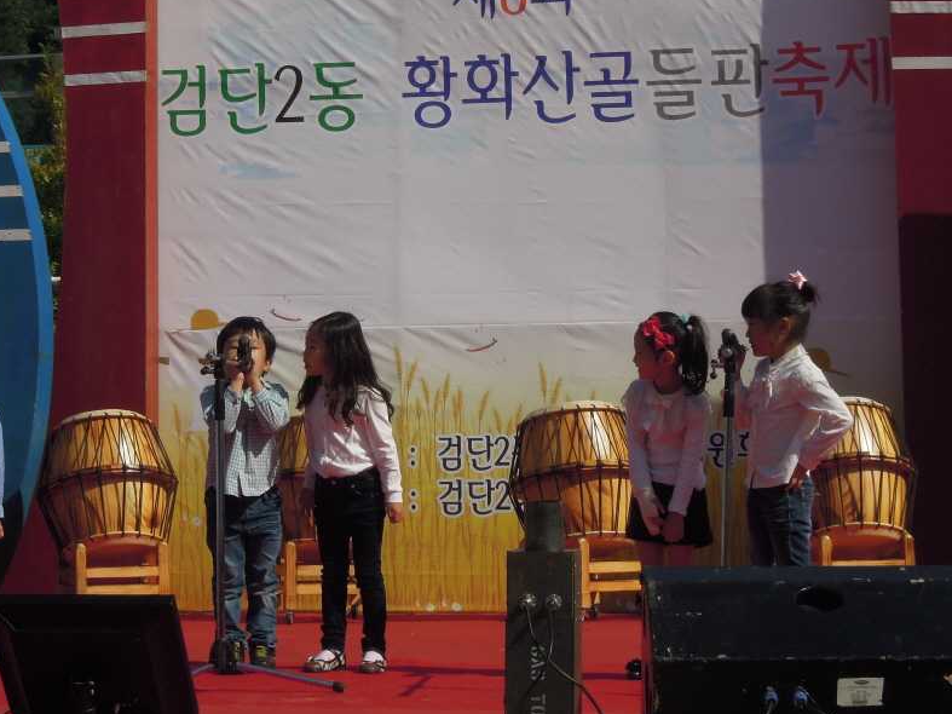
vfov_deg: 13.9
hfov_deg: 18.5
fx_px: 2915
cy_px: 243
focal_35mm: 106
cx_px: 370
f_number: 5.9
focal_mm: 13.8
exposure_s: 1/1250
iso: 160
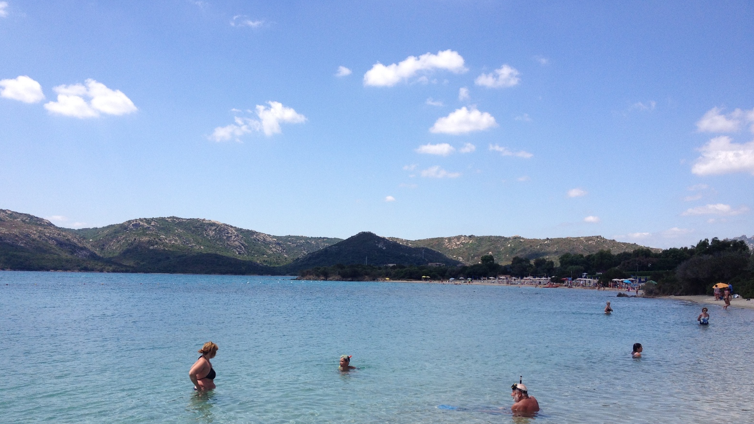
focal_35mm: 39
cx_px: 369
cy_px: 286
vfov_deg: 30.2
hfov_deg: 51.6
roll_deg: -0.6
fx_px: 780
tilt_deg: -3.0
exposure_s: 1/1905
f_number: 2.4
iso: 50
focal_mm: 4.28
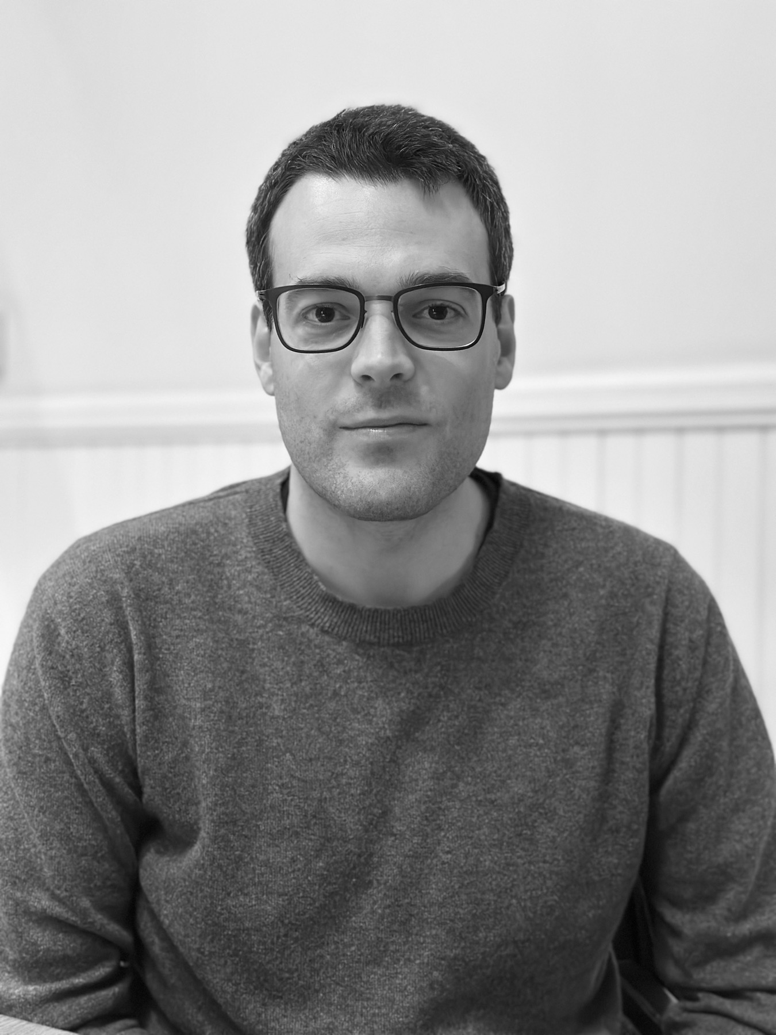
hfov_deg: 30.3
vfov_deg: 39.7
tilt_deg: -1.7
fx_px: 1435
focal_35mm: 48
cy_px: 518
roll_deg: -0.4
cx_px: 388
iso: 640
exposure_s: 1/30
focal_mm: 6.86
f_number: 1.78
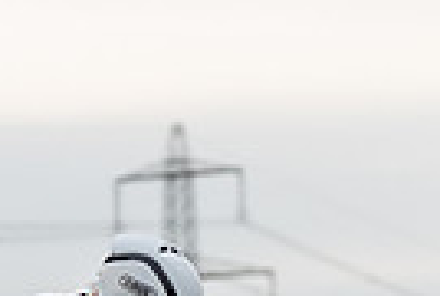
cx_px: 135
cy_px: 409
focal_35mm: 324
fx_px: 3969
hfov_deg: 6.3
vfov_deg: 4.2
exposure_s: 1/800
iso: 1000
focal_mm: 75
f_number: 3.2
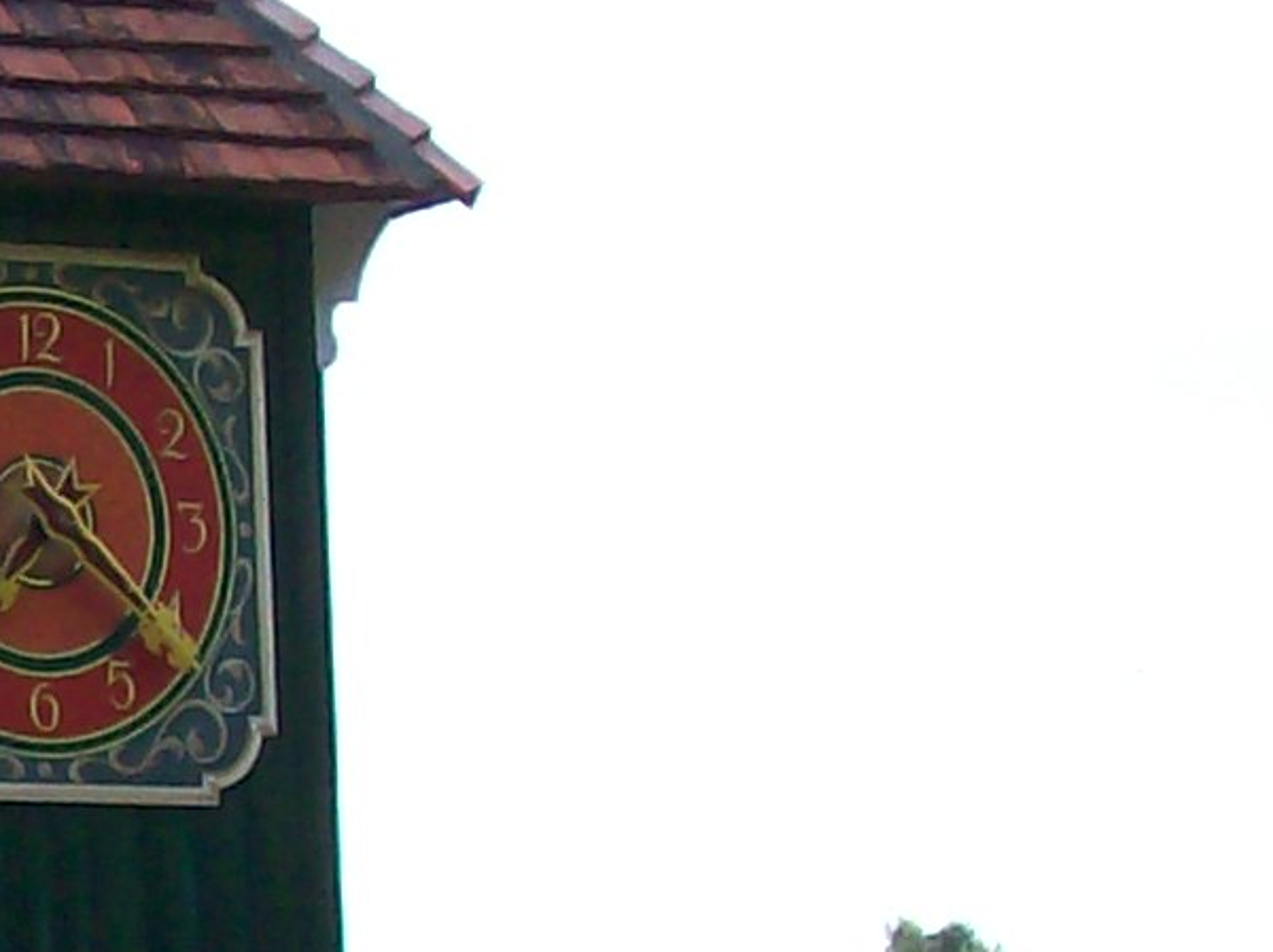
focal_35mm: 266
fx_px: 9774
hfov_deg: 7.1
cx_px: -1600
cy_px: 859
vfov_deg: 5.6
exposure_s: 1/159
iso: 80
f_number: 3.4
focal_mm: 9.4
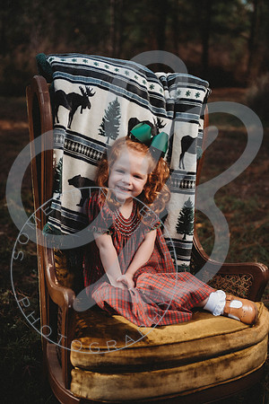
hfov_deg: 24.2
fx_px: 628
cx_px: 134
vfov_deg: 35.6
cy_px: 202
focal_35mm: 56
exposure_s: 1/500
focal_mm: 56
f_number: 2.8
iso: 100
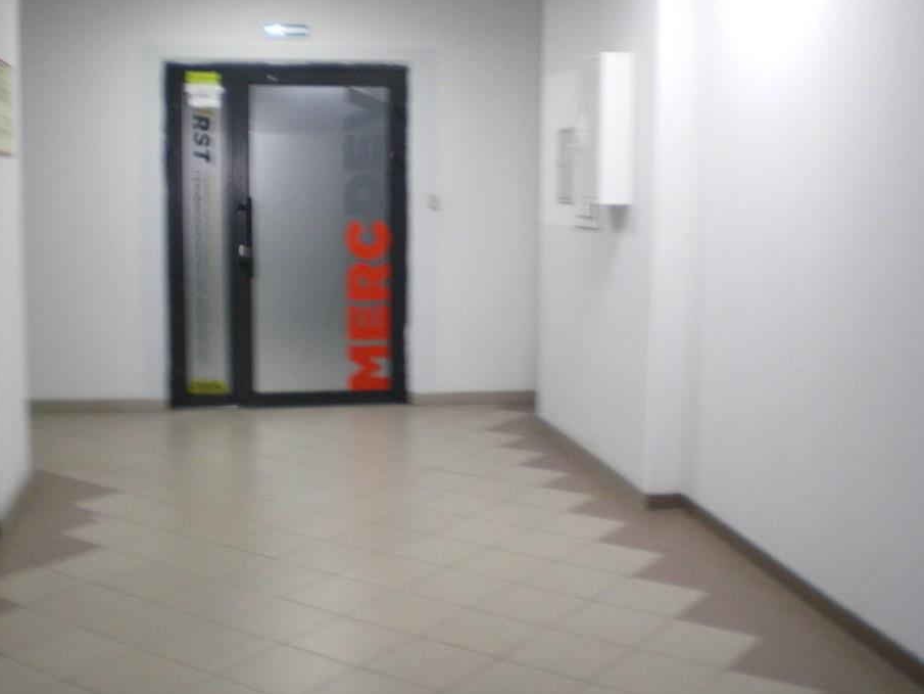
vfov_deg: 33.6
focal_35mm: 43
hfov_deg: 43.8
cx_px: 403
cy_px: 307
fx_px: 1148
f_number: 3.1
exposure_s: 1/30
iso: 400
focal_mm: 6.3
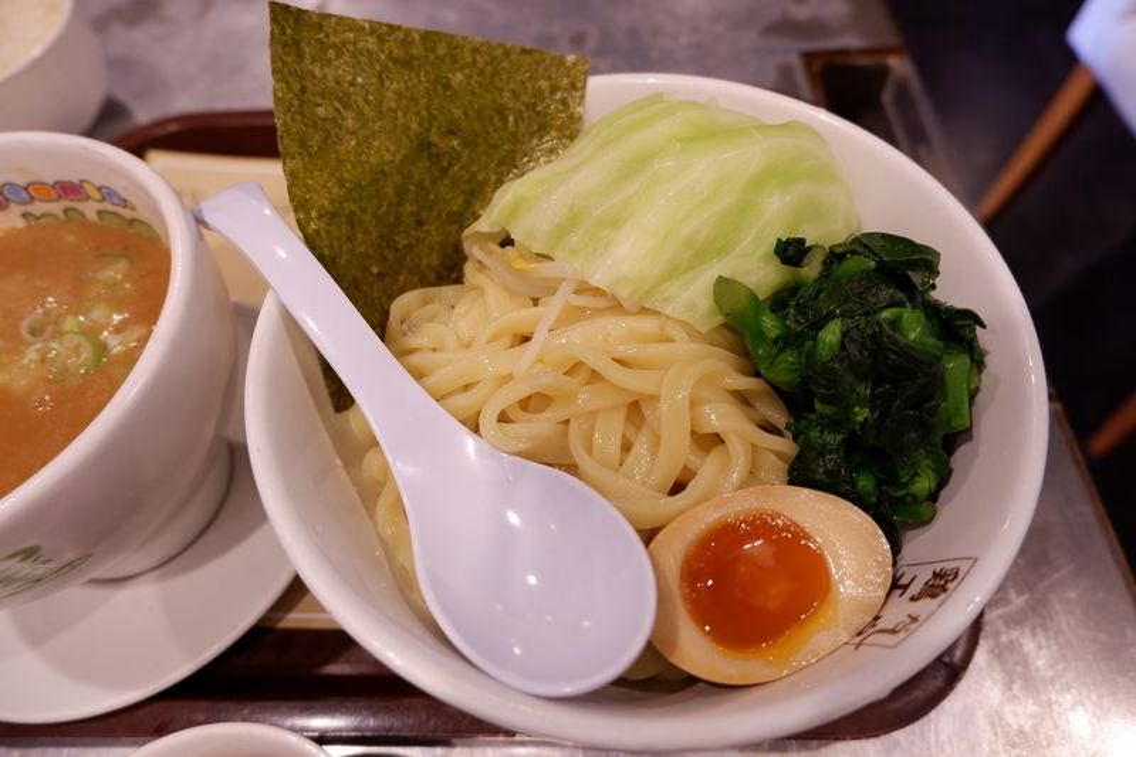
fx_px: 726
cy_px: 378
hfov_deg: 76.1
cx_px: 568
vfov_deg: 55.1
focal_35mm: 23
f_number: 3.5
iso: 800
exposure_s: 1/40
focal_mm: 15
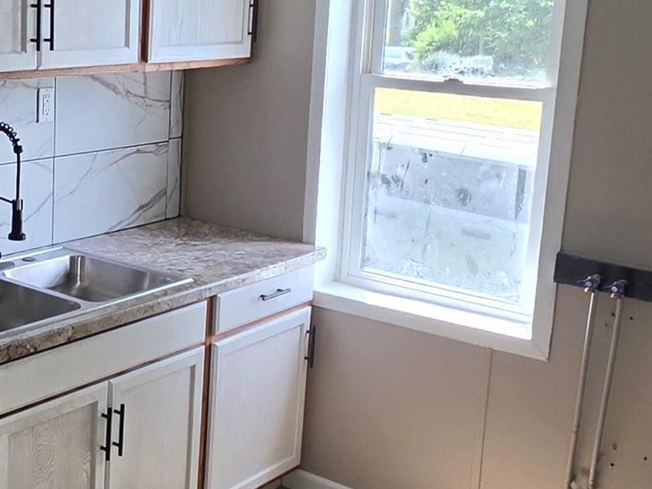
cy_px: 179
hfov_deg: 34.4
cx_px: 43
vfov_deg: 27.9
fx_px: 979
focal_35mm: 52
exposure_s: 1/120
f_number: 1.9
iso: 64
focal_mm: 2.2
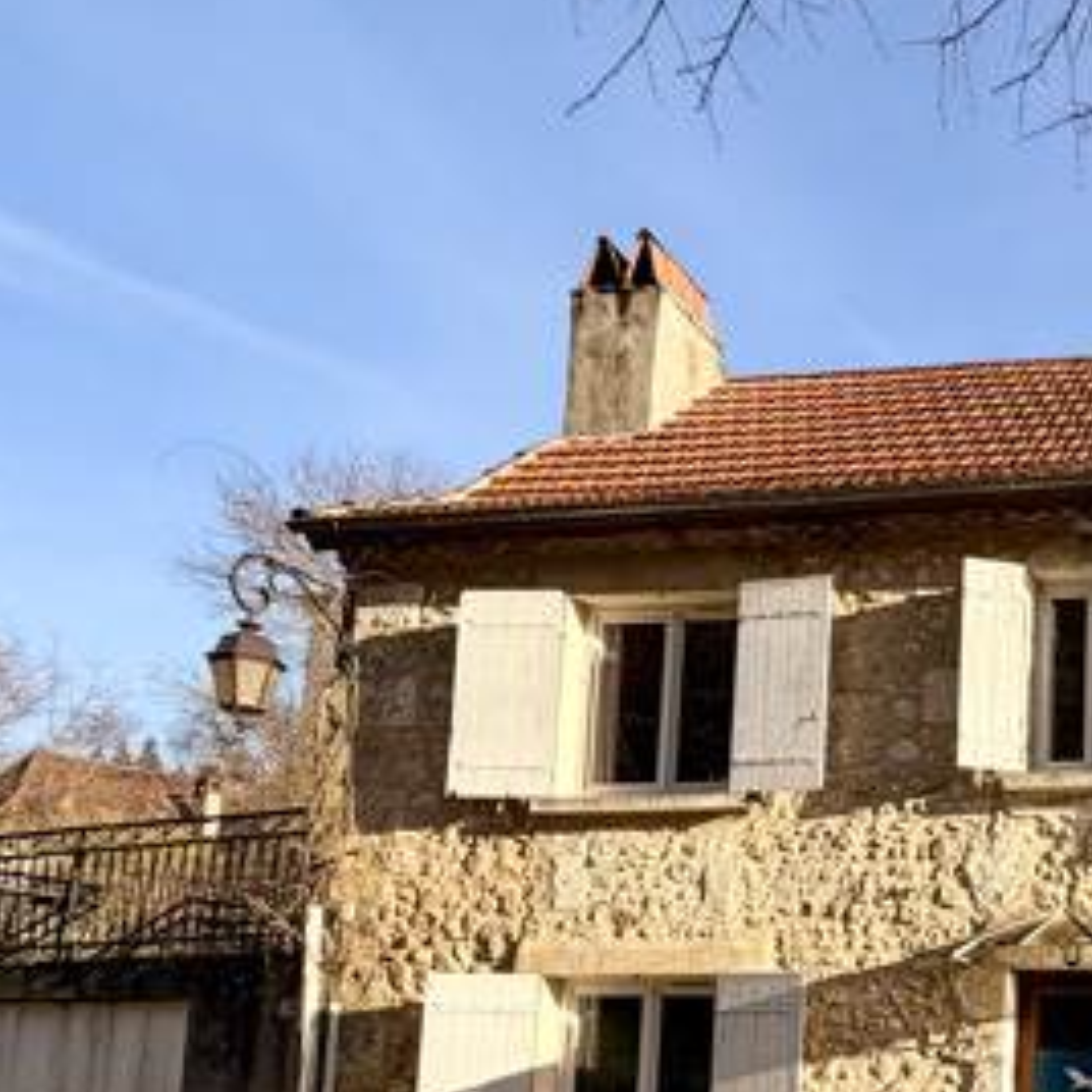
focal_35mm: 37
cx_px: 1226
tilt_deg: +6.6
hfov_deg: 37.1
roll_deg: +0.1
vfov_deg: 42.2
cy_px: 929
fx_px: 1321
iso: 40
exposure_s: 1/701
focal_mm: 2.22
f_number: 2.2
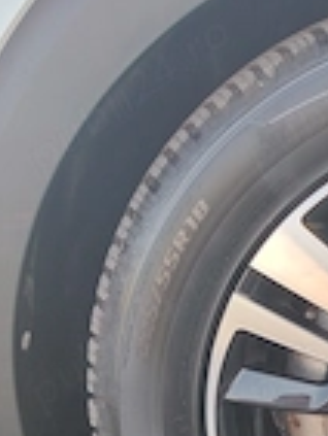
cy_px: 383
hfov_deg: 19.5
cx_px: 455
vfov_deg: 27.6
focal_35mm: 68
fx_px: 858
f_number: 1.75
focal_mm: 5.25
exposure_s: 1/109
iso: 100
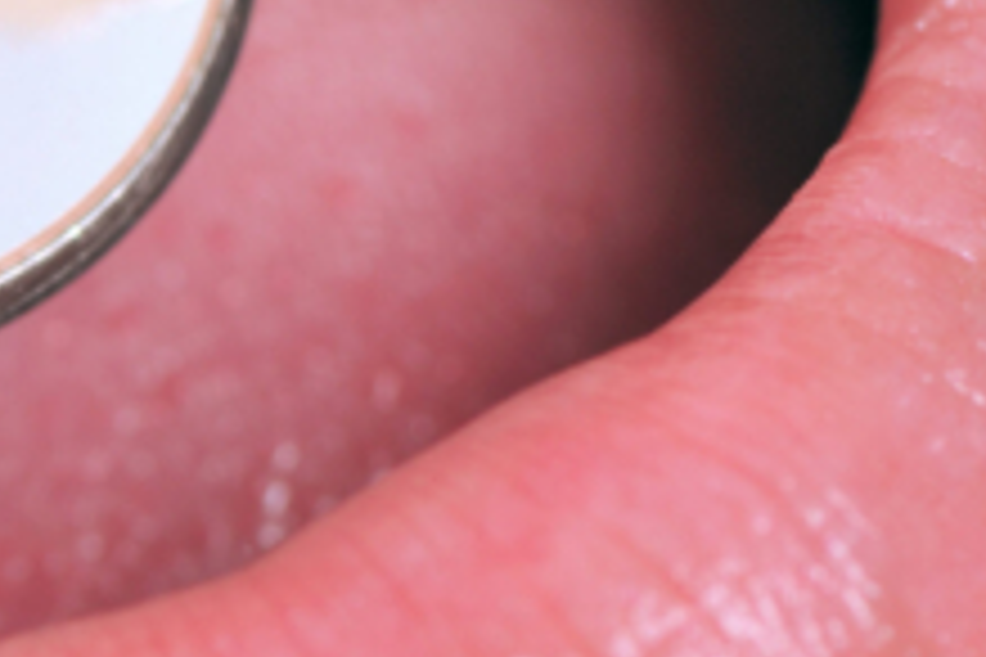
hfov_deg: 4.0
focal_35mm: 517
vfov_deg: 2.7
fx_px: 14149
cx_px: 140
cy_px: -104
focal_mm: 105
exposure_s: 1/125
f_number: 10
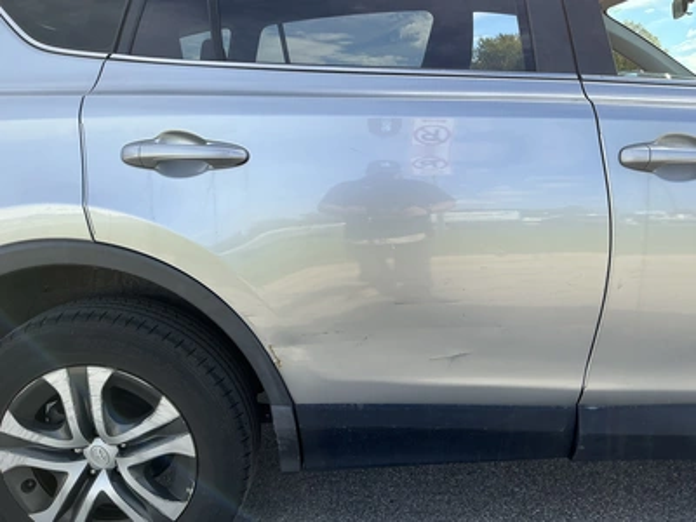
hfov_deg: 63.4
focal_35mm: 28
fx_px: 563
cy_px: 261
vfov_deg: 49.7
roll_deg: +2.3
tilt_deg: -12.5
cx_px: 348
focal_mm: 3
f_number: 1.8
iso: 25
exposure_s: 1/781
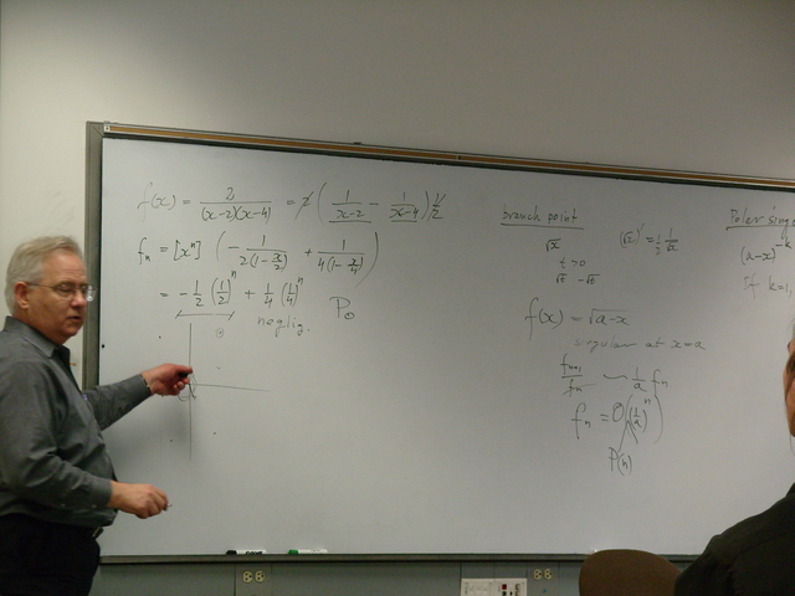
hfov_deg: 18.7
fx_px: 2411
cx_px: 398
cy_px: 298
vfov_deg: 14.1
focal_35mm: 105
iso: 200
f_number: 3.6
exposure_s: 1/45
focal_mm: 23.3
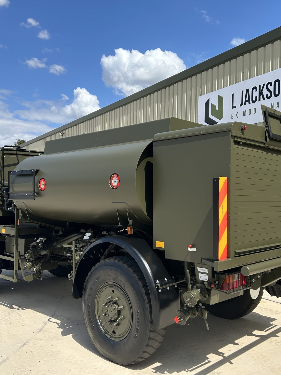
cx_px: 150
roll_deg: -1.2
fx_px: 379
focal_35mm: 35
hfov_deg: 40.7
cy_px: 188
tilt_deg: +2.2
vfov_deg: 52.6
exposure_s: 1/4115
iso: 50
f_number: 1.5
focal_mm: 5.7
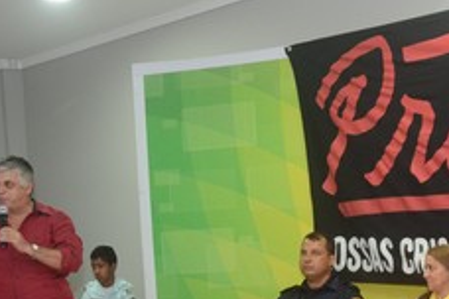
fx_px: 1035
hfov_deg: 24.0
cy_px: 260
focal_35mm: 83
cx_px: 372
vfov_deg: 16.3
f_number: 4
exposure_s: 1/80
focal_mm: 28
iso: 1600
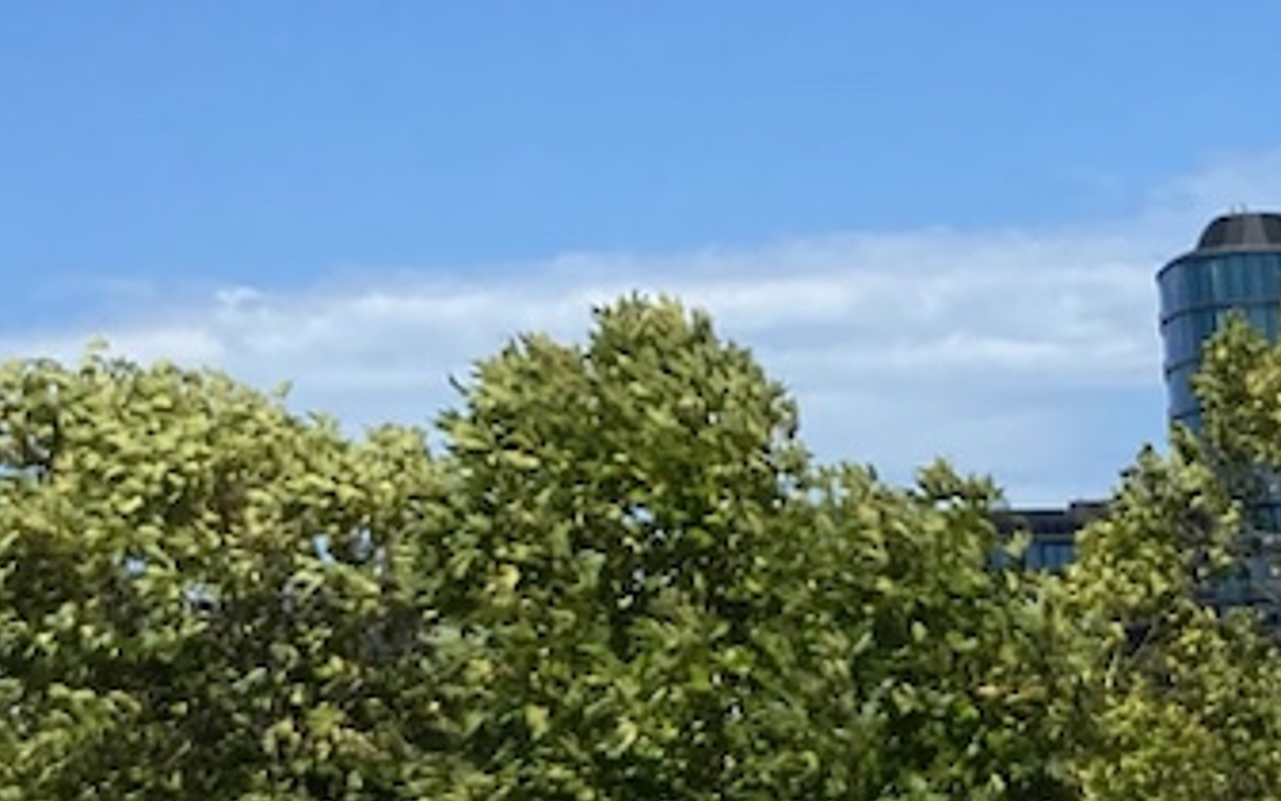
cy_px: 1247
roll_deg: +2.0
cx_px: 1933
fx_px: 4015
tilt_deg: -3.6
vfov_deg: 10.9
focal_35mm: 115
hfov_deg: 16.5
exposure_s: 1/3731
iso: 32
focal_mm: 4.25
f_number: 1.8
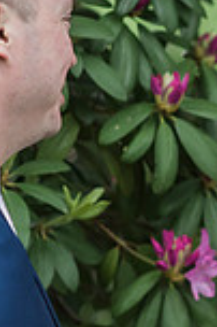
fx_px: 2945
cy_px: 201
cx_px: 339
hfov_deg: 4.2
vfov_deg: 6.3
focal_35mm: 325
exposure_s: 1/1600
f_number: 2.8
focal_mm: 85
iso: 800
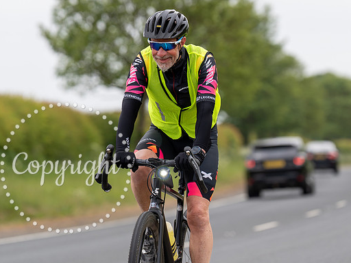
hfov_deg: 8.7
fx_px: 2312
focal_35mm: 228
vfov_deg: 6.5
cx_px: 164
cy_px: 77
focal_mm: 148
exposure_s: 1/1250
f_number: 3.2
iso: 160
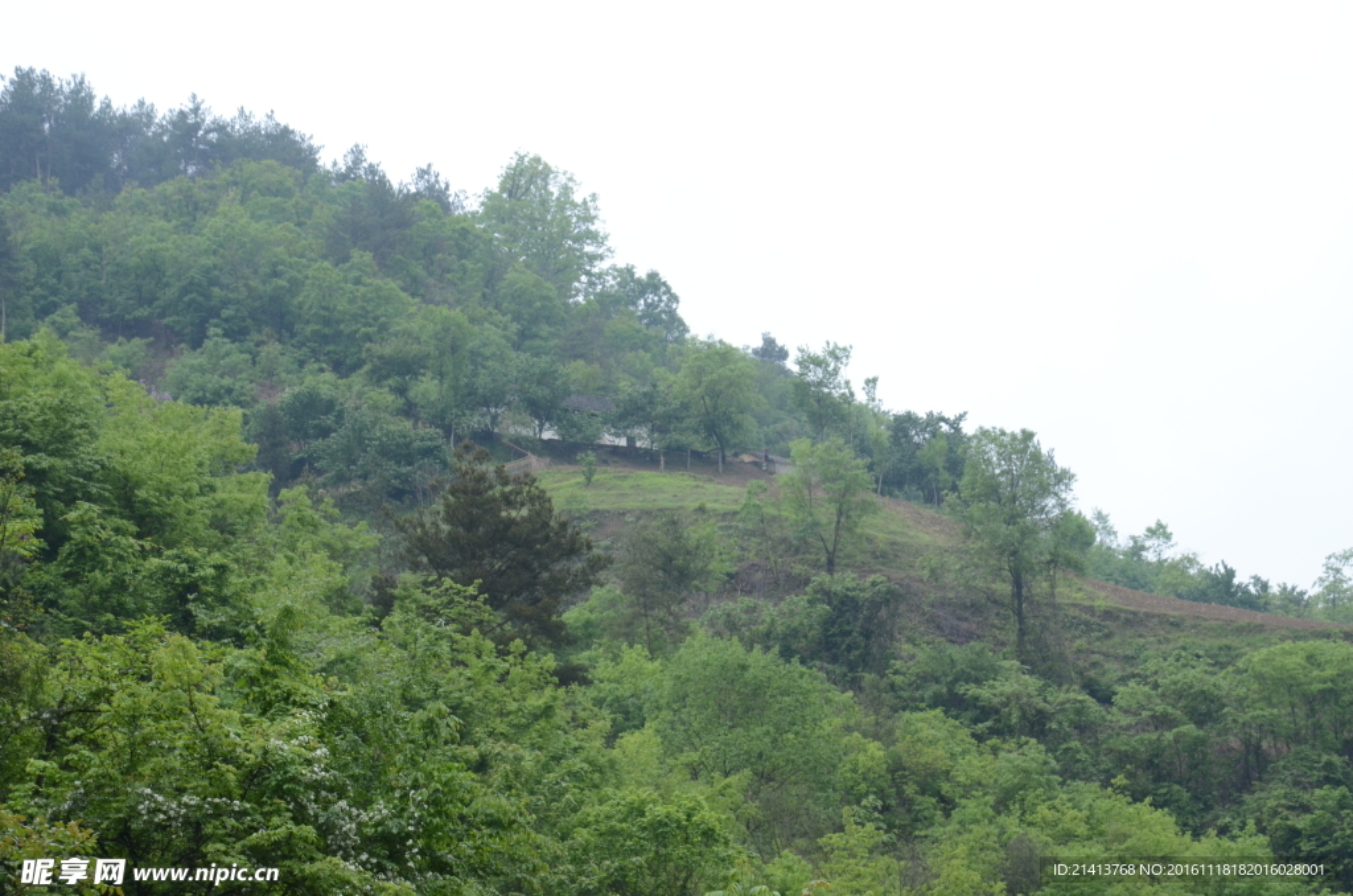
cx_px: 676
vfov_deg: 12.1
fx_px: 4219
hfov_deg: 18.2
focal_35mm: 112
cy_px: 448
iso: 800
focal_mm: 75
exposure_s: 1/320
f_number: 11
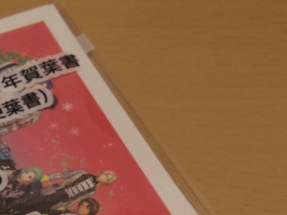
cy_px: 220
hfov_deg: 20.6
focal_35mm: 94
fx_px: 779
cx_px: 51
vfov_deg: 15.4
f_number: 3.5
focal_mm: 8.8
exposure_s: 1/60
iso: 2500
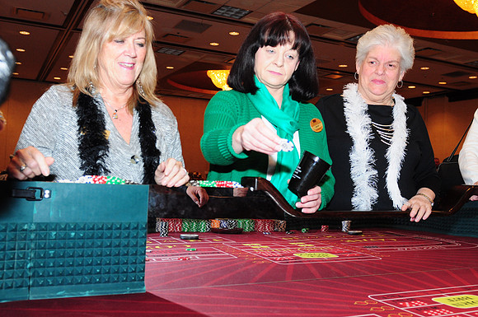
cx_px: 239
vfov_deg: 36.8
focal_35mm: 36
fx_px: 477
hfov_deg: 53.2
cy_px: 158
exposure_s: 1/60
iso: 800
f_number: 4
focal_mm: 24
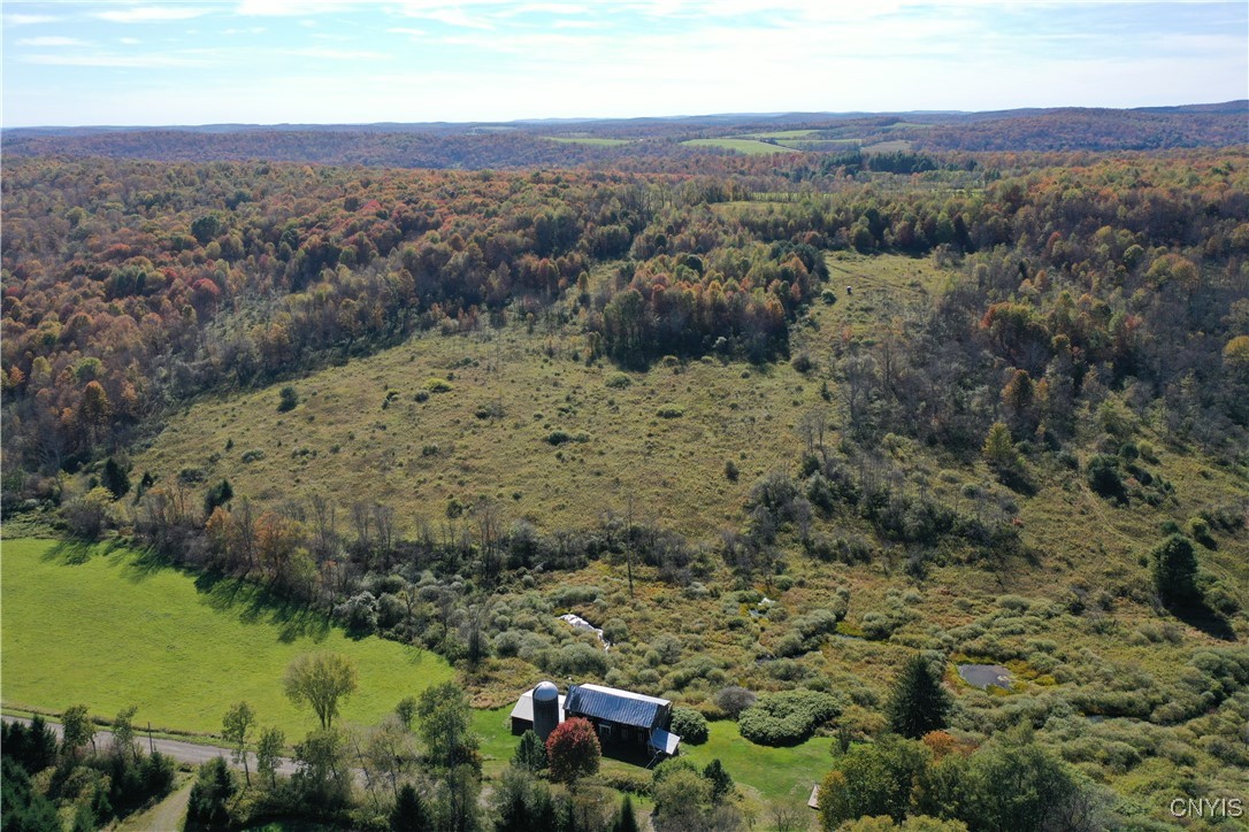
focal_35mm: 28
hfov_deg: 65.5
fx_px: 971
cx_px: 624
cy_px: 416
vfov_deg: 46.4
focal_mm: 10.26
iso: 100
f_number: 2.8
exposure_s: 1/1600
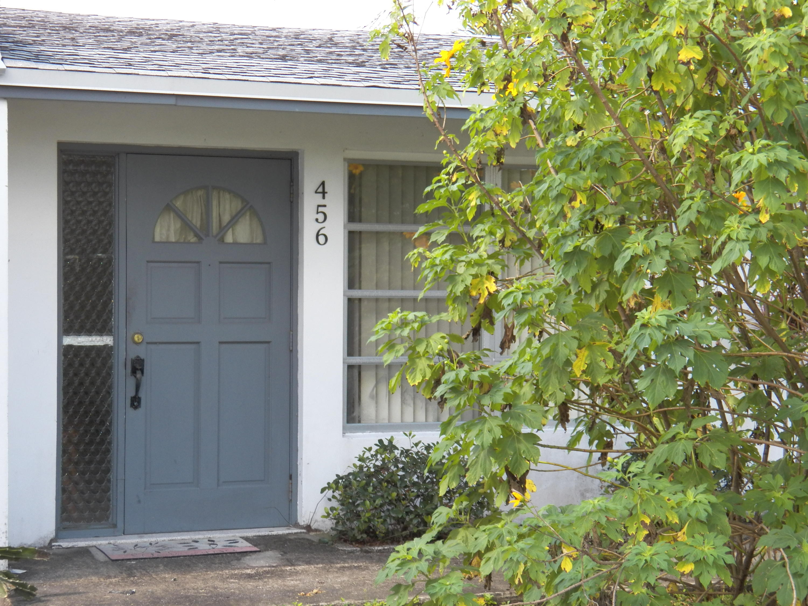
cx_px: 404
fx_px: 1727
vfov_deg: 19.9
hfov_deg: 26.3
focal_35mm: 74
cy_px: 303
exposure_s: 1/250
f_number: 4
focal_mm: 13.2
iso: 125
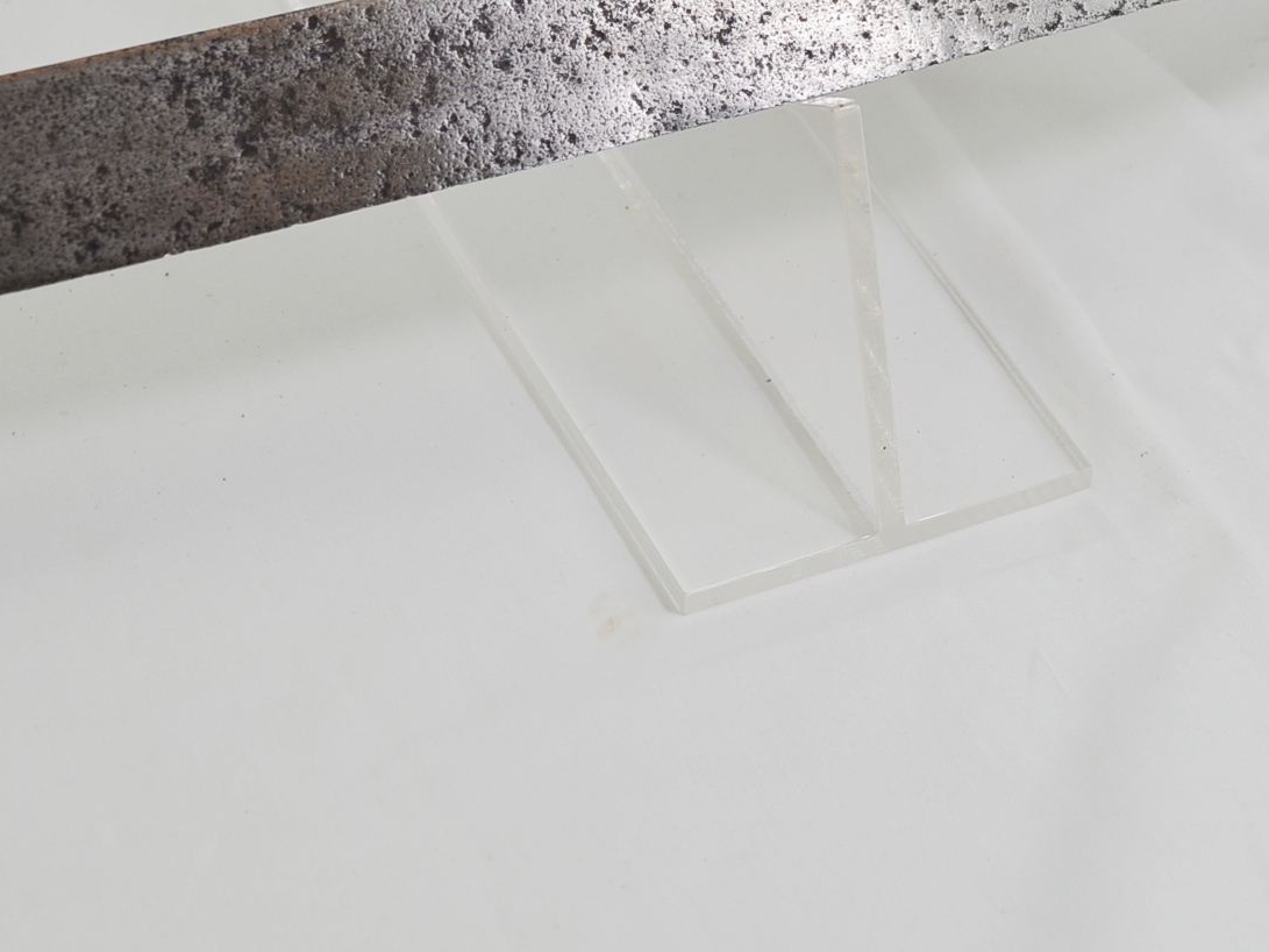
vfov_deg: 11.3
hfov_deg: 15.2
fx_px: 4765
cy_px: 66
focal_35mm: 130
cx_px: 718
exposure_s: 1/160
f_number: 6.3
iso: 200
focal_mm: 40
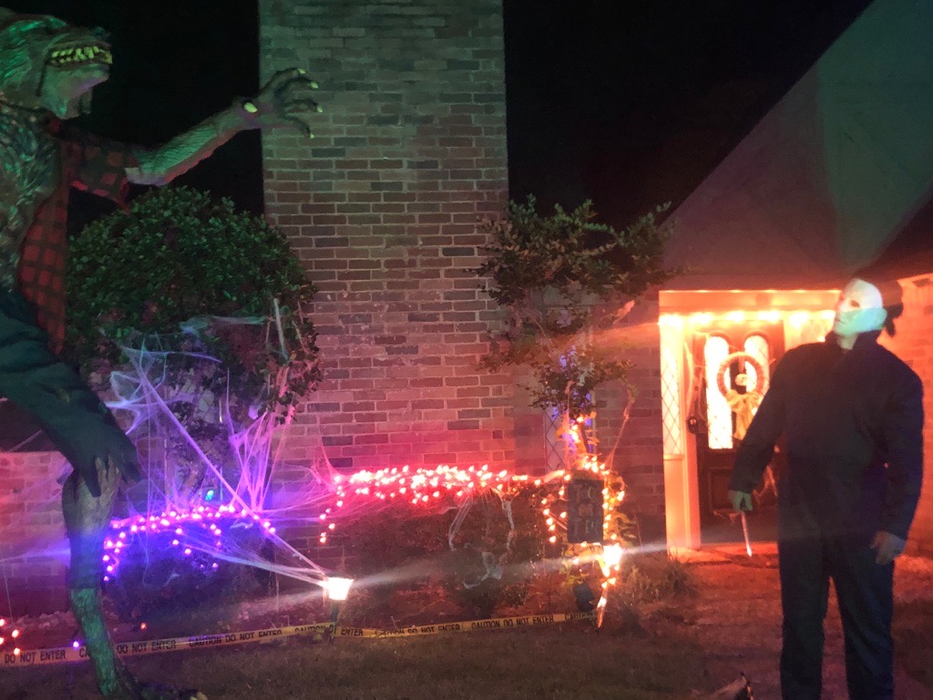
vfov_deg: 35.1
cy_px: 388
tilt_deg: -0.1
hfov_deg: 45.7
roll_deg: +0.9
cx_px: 415
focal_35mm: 41
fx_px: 1105
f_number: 1.8
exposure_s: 1/4
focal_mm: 3.99
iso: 500
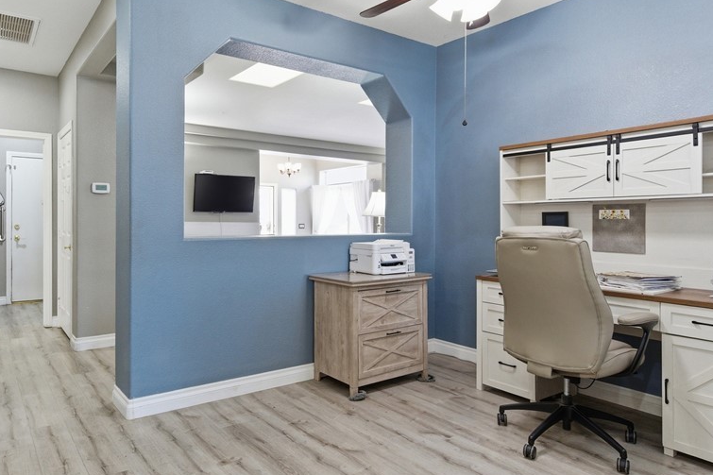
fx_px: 455
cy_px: 224
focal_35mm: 23
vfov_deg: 55.1
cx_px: 307
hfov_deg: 75.7
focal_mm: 16
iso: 1250
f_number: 8
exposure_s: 1/40
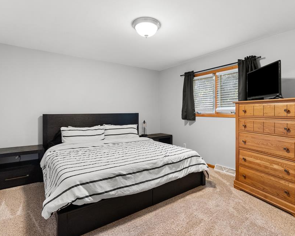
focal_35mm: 19
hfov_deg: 83.1
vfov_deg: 70.8
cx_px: 159
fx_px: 166
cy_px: 118
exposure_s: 1/30
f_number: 5.6
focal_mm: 16
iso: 4000
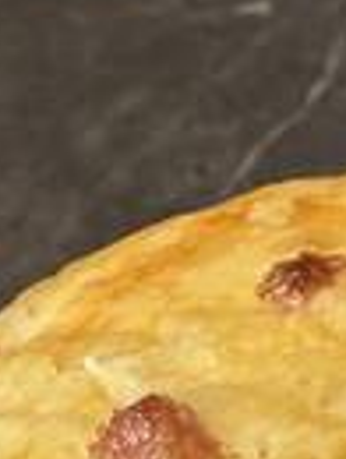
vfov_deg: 12.5
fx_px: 1793
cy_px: 973
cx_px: 434
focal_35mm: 135
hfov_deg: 10.8
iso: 200
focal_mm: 2.22
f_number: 2.2
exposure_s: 1/50
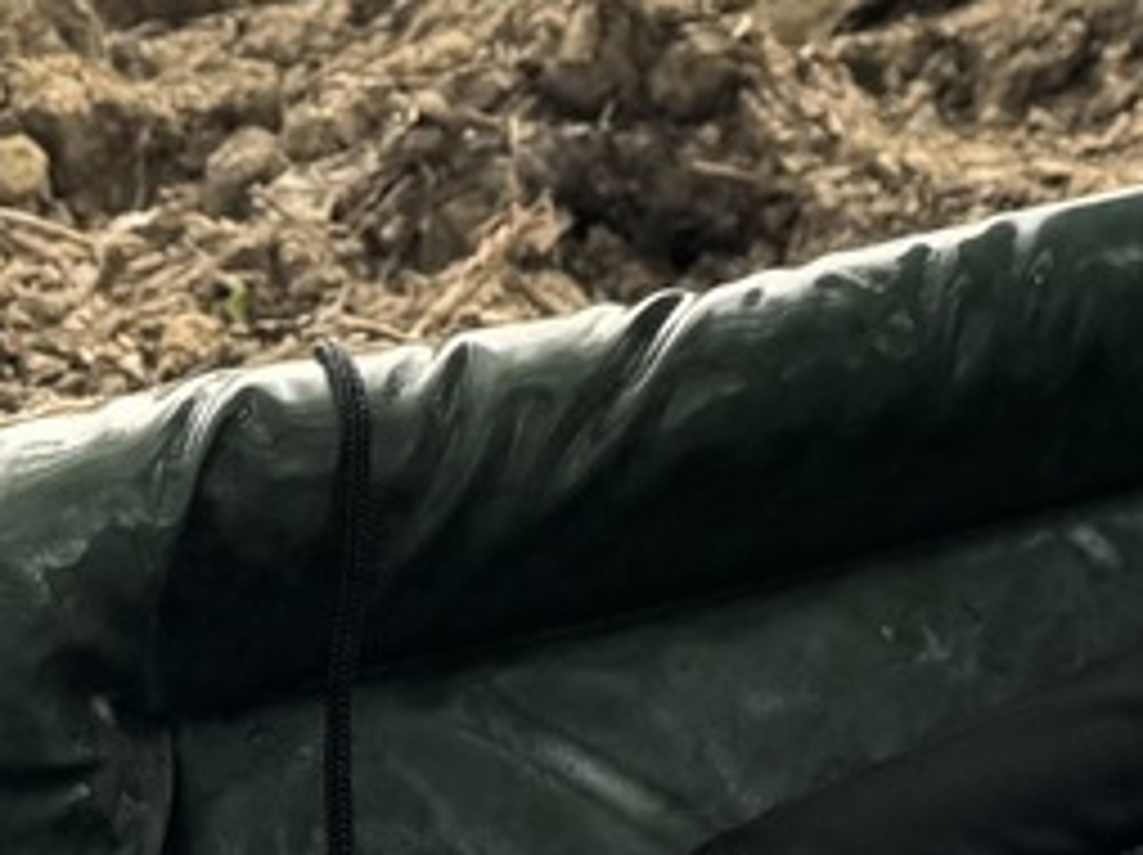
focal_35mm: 135
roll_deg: -3.3
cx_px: 2124
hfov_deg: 13.1
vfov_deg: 10.0
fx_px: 4453
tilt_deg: -17.3
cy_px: -943
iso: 80
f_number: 1.78
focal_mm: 6.76
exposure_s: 1/527
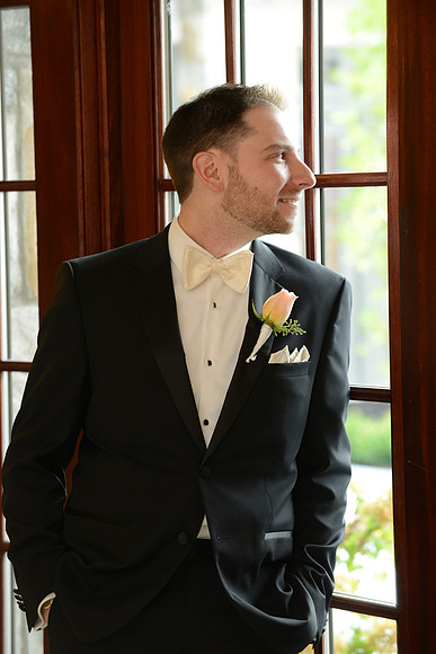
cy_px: 327
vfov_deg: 14.7
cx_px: 218
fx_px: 2542
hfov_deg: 9.8
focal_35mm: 140
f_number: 6.3
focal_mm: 140
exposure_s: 1/60
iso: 800
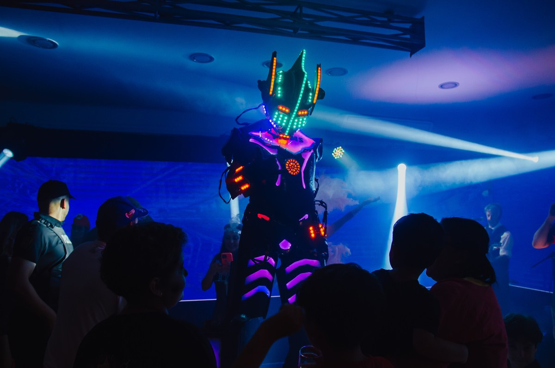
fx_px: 415
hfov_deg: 67.5
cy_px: 184
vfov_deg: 47.7
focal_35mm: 27
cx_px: 278
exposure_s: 1/400
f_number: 2.8
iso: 640
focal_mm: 18
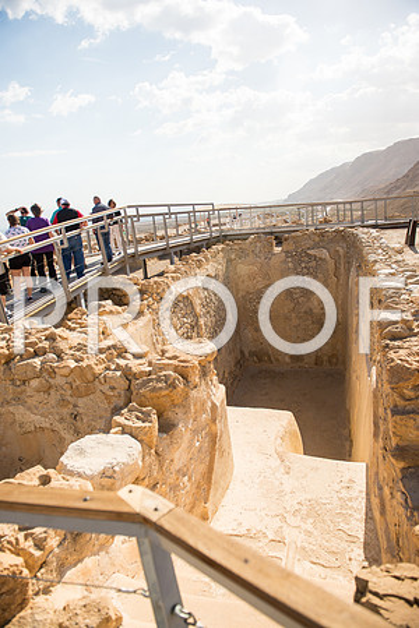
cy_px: 314
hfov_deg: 53.1
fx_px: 419
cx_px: 210
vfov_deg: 73.7
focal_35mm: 24
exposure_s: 1/4000
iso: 200
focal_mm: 24
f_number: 2.8
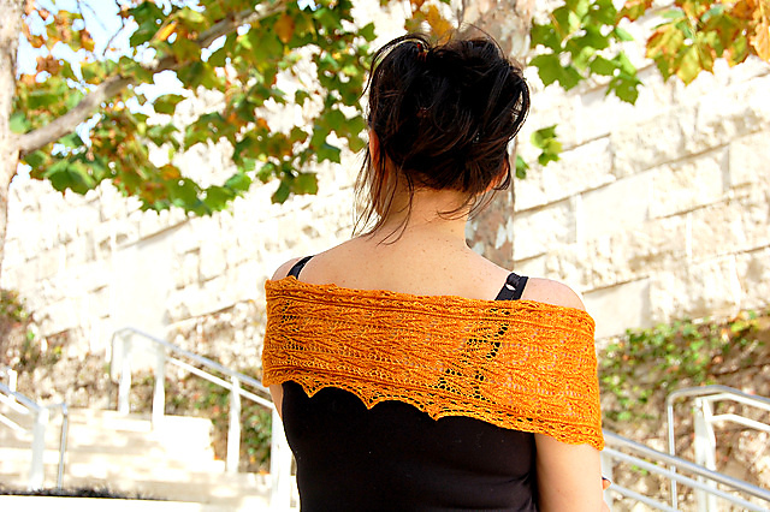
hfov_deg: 27.0
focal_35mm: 75
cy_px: 256
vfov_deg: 18.2
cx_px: 385
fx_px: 1603
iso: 200
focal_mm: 50
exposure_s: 1/250
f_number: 8
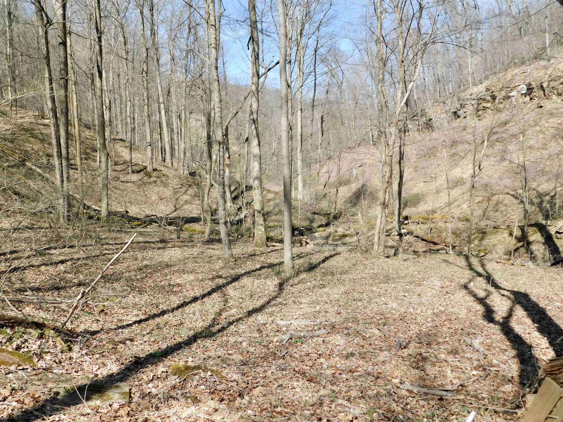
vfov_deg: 46.8
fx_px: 488
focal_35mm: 30
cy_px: 211
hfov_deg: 60.0
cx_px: 282
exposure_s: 1/800
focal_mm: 5.3
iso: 125
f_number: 3.2
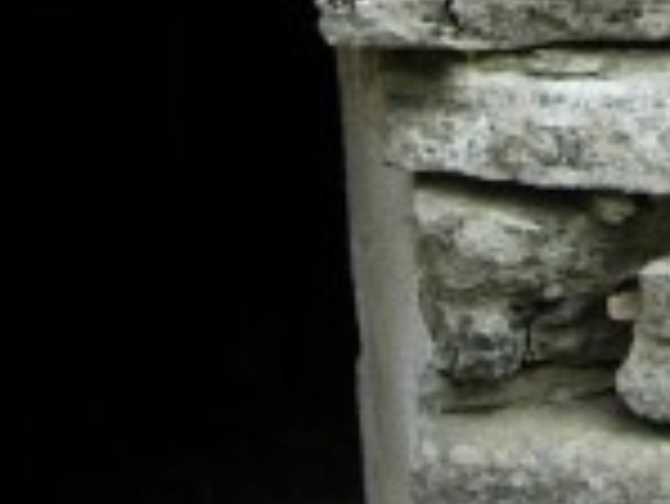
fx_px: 3157
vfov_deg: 8.7
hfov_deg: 11.7
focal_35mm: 163
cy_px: -414
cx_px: 967
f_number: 2.8
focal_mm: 7.8
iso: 64
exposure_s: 1/171
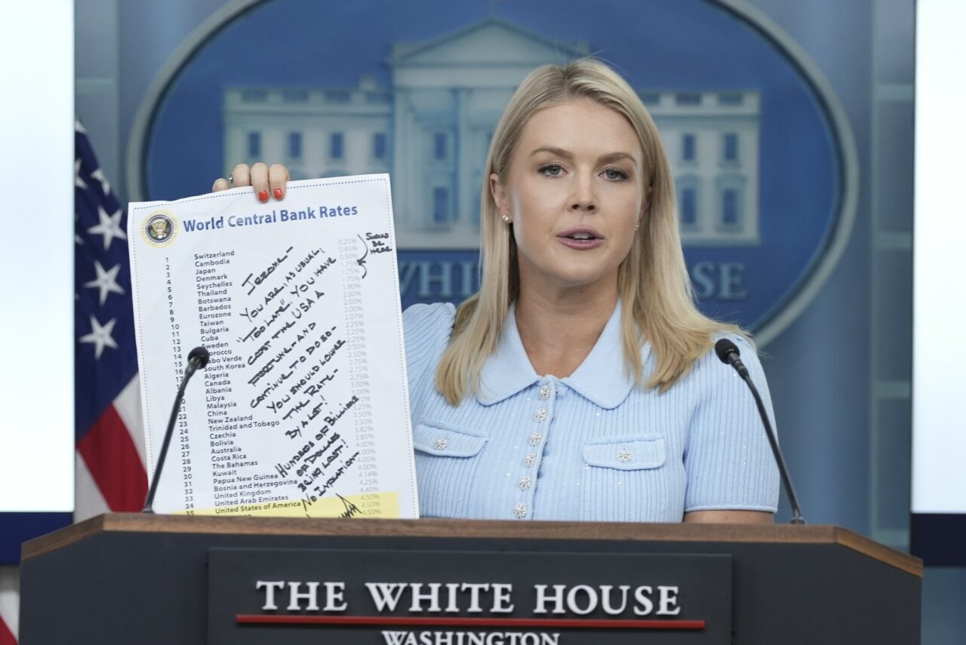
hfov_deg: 6.9
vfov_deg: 4.6
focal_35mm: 300
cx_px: 483
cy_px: 322
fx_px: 8054
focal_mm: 200
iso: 1000
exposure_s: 1/250
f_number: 4
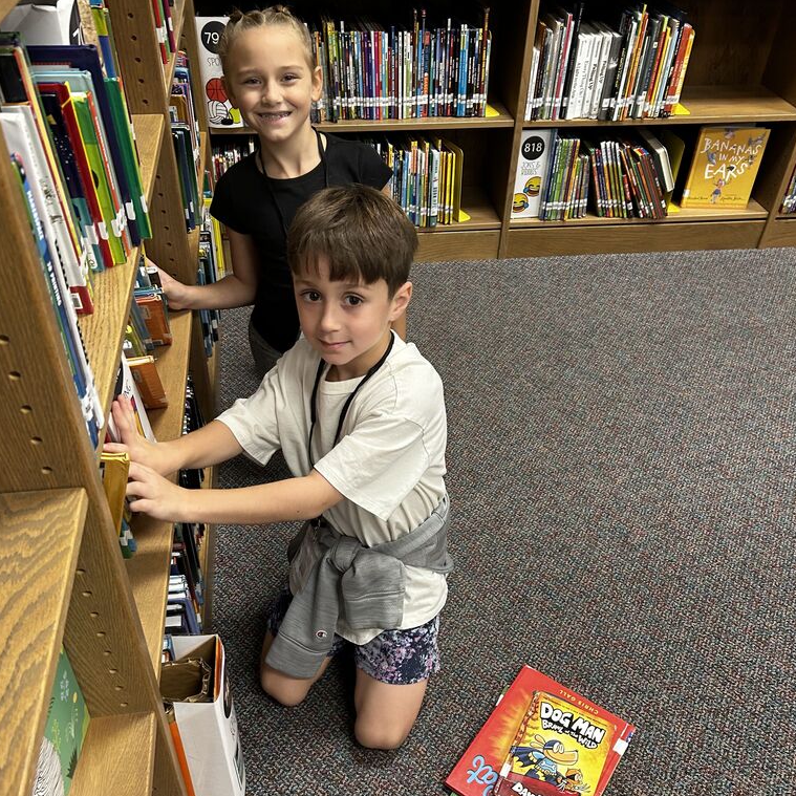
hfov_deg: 52.5
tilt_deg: -40.8
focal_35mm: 31
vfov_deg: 52.4
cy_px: 451
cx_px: 396
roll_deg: -3.1
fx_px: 806
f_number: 1.5
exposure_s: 1/60
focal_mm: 5.7
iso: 160
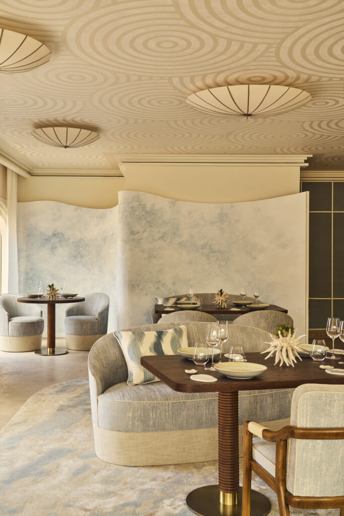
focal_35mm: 37
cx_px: 172
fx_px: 530
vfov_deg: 51.9
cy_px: 258
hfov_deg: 36.0
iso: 400
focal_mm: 37
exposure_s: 1/5
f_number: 11
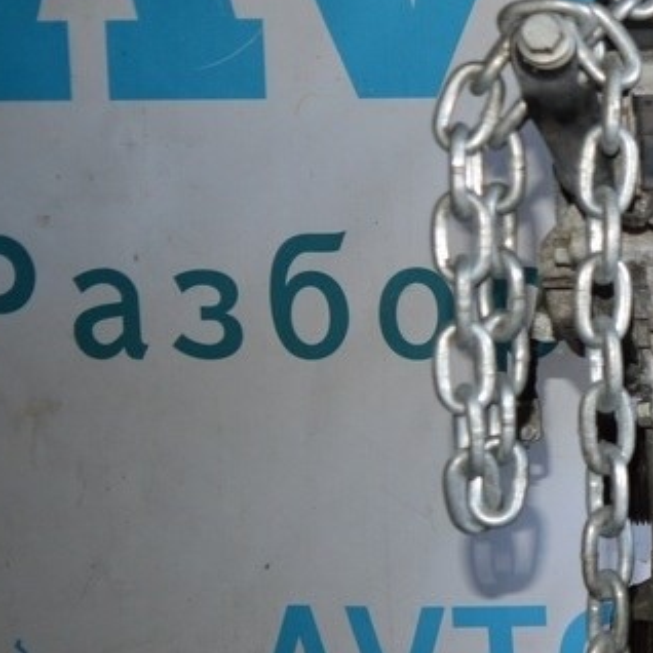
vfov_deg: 21.1
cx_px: 990
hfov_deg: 18.6
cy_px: 436
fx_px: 1750
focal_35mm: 82
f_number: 3.8
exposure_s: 1/60
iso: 450
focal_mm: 20
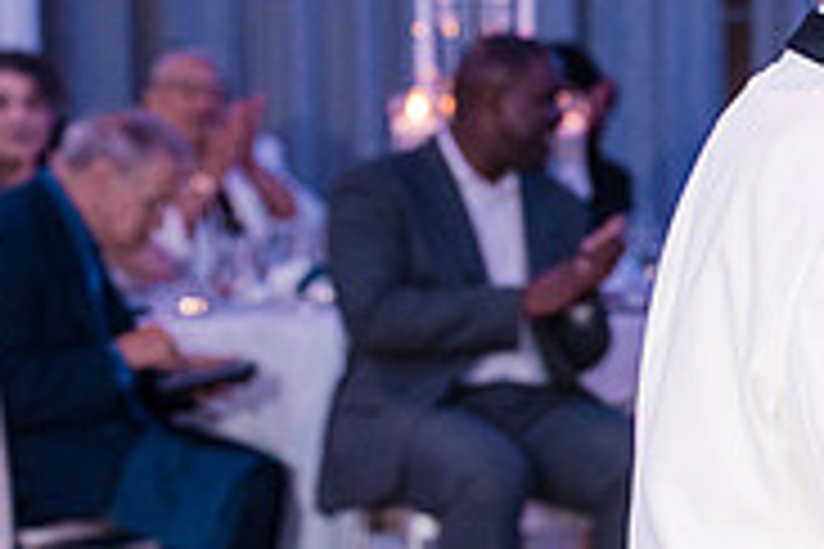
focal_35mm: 276
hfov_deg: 7.3
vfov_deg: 5.0
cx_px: 1279
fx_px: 6317
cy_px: 281
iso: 3200
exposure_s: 1/250
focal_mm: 87
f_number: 4
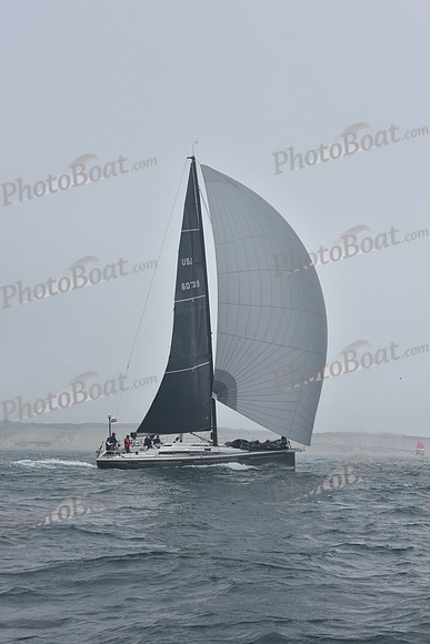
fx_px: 1253
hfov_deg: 19.5
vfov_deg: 28.8
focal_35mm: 70
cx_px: 215
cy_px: 322
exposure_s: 1/800
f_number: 10
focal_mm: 70
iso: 250
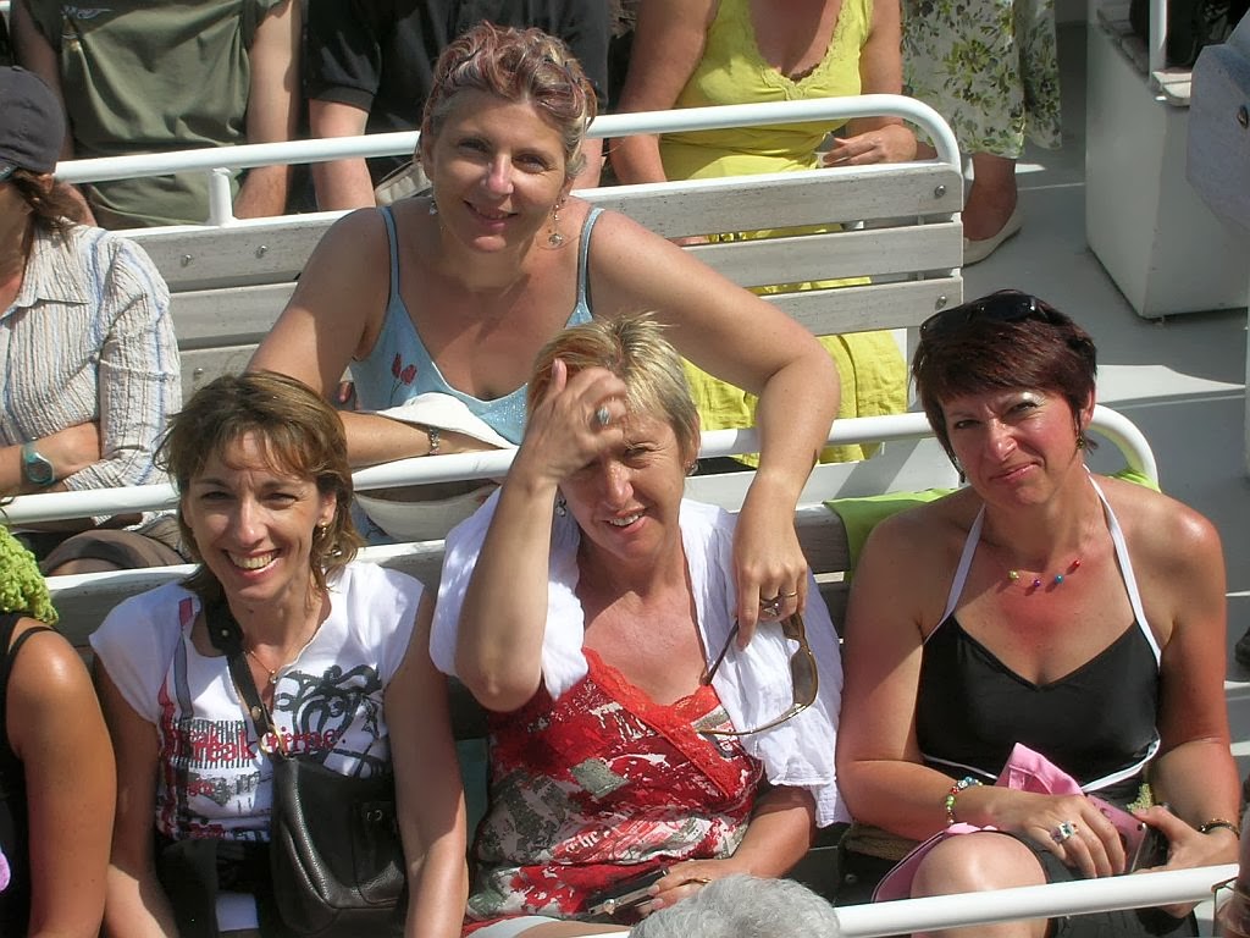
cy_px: 469
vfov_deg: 15.7
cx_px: 625
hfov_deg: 20.9
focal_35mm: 94
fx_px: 3394
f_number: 7.9
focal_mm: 15.7
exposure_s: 1/191
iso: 50
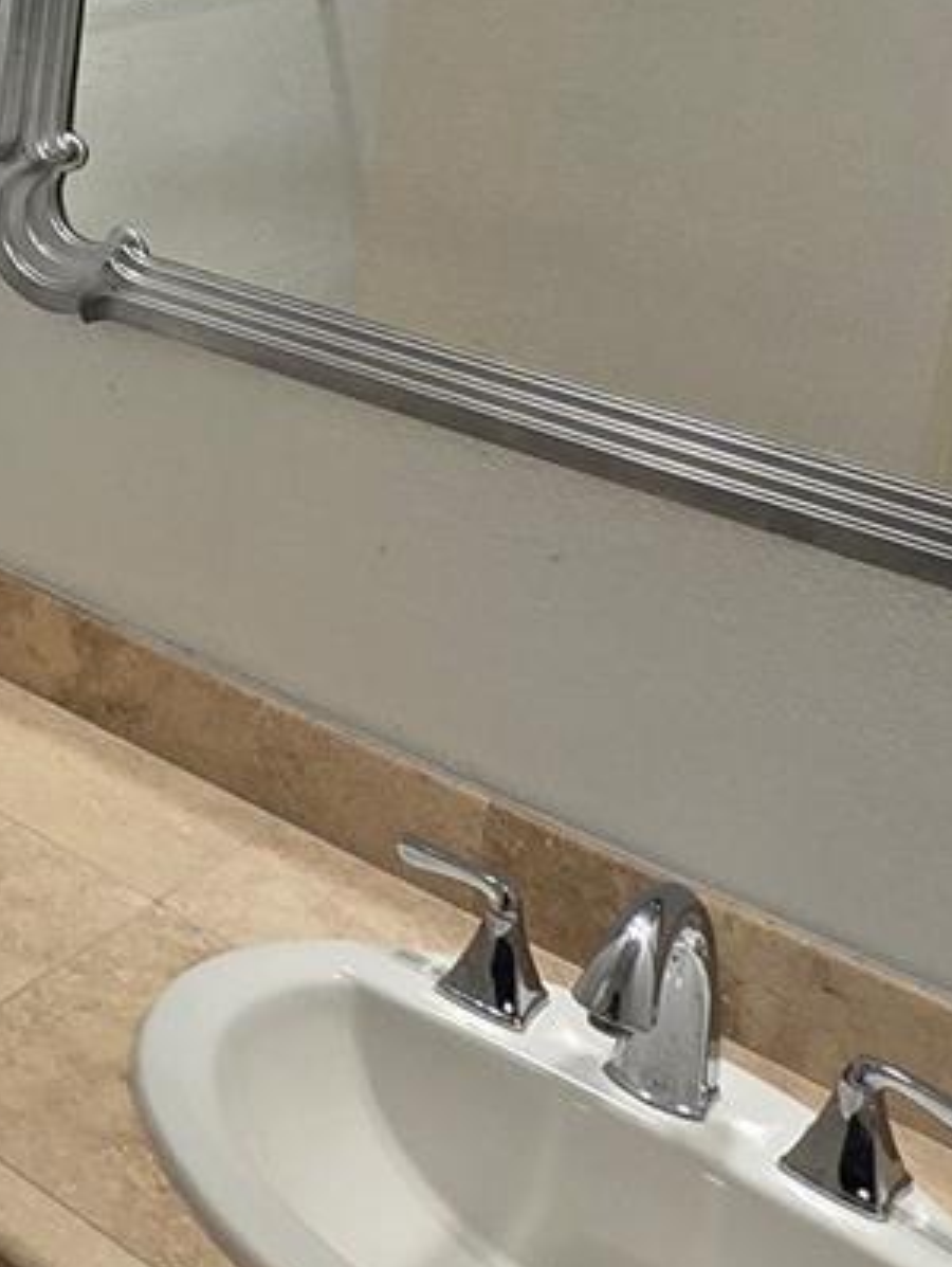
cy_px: 13
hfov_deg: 23.6
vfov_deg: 34.8
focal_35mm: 50
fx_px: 1831
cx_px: -457
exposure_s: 1/120
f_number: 2.2
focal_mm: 2.2
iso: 64
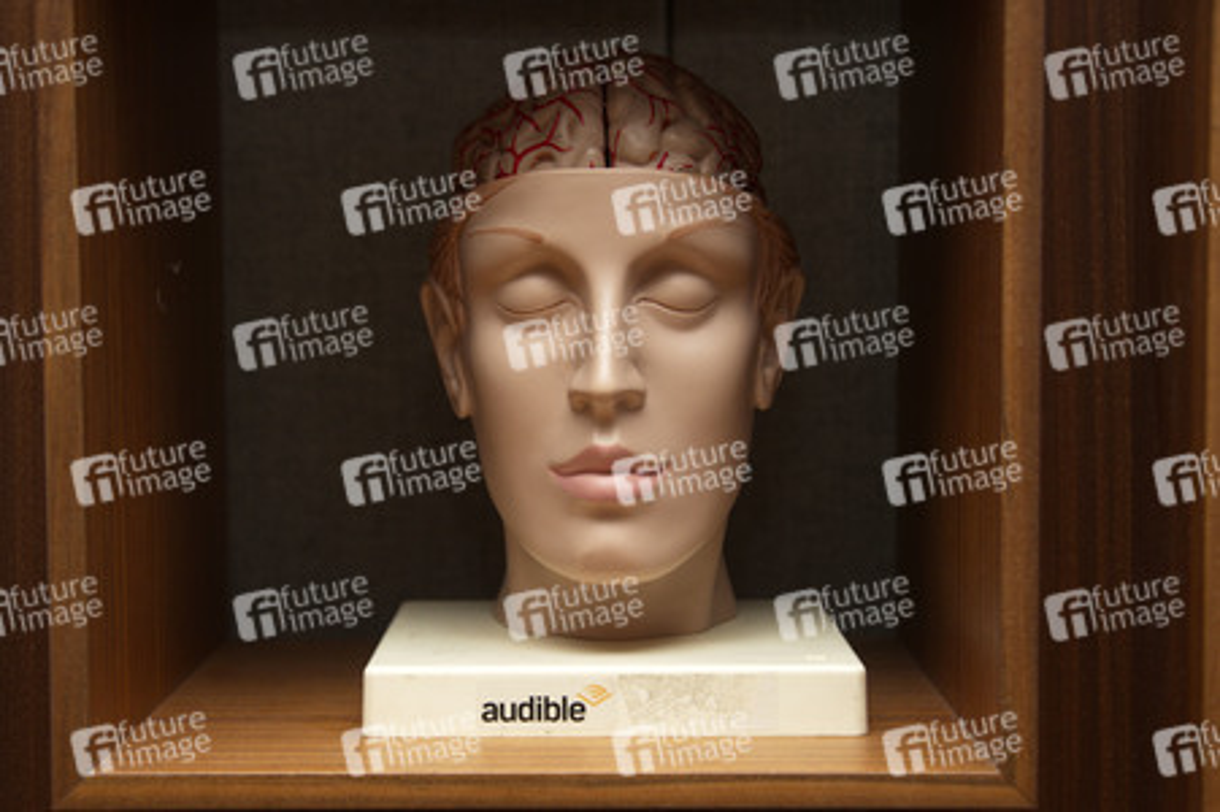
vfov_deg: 20.0
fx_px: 2303
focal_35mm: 68
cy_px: 406
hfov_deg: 29.7
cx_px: 610
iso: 1600
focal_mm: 68
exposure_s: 1/100
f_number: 5
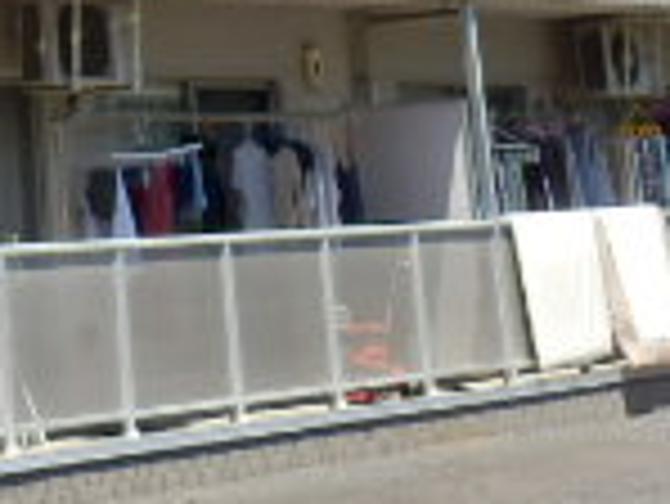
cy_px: -459
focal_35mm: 103
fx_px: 1995
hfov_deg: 17.7
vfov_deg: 12.8
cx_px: -229
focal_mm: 4.2
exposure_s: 1/640
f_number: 3
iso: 80
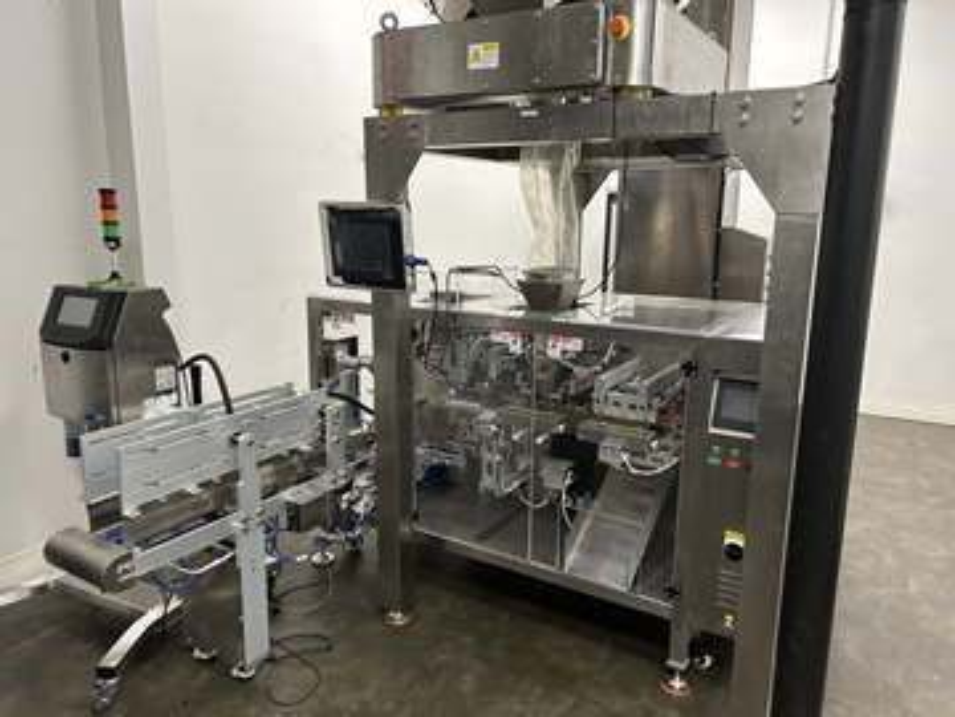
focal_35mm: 26
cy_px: 358
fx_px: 717
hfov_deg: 67.3
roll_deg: -0.5
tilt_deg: -12.0
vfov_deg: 53.1
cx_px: 478
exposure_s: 1/60
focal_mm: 5.7
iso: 160
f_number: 1.5
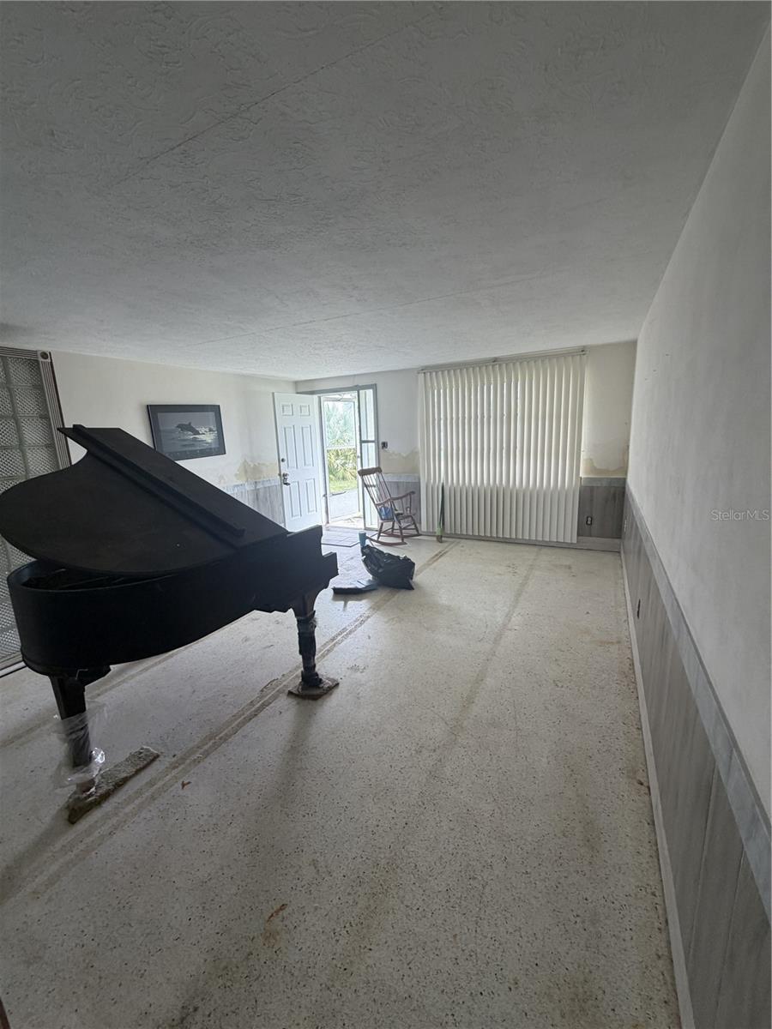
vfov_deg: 102.1
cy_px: 514
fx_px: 416
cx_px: 386
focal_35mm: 14
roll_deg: +3.2
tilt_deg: -11.3
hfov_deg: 85.7
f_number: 2.2
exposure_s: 1/121
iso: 160
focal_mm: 2.22
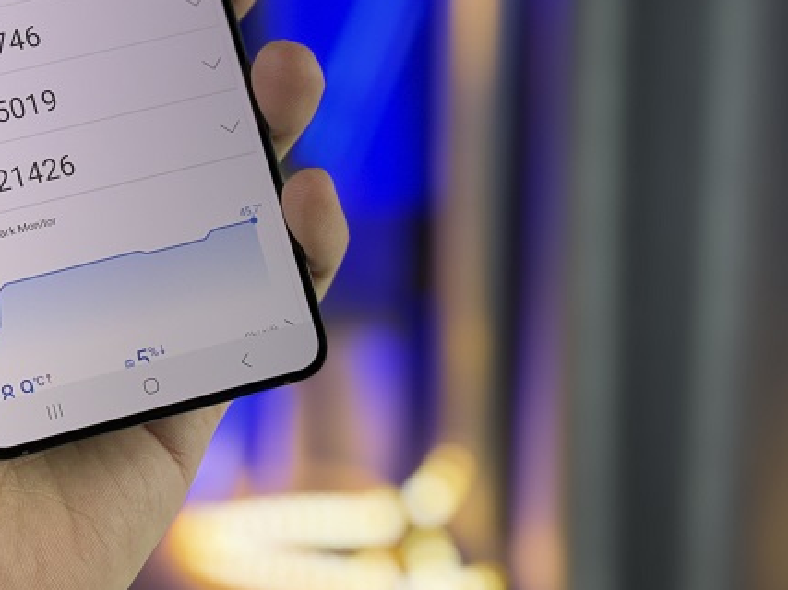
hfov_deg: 21.3
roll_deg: +1.2
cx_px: 65
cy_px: 87
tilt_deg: -14.4
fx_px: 2048
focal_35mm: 90
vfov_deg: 16.2
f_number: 1.78
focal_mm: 6.76
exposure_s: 1/100
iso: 50
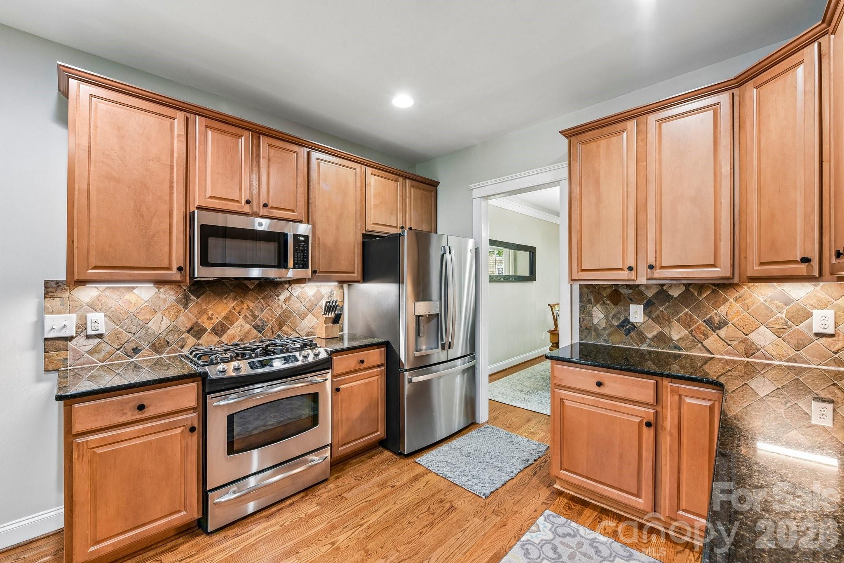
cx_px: 422
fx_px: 328
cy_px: 282
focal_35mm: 14
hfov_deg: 104.3
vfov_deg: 81.2
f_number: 11
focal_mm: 14
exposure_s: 1
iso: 200
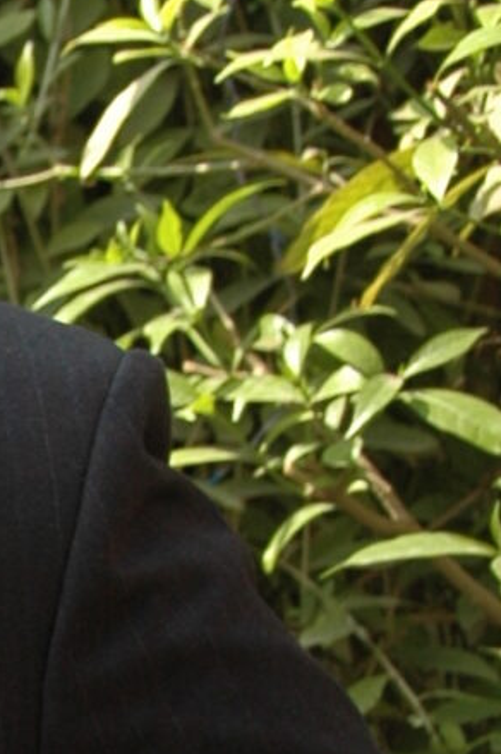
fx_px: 5122
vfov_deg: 8.2
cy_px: 1128
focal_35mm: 245
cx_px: -551
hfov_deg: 5.5
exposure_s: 1/200
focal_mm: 28
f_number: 5.6
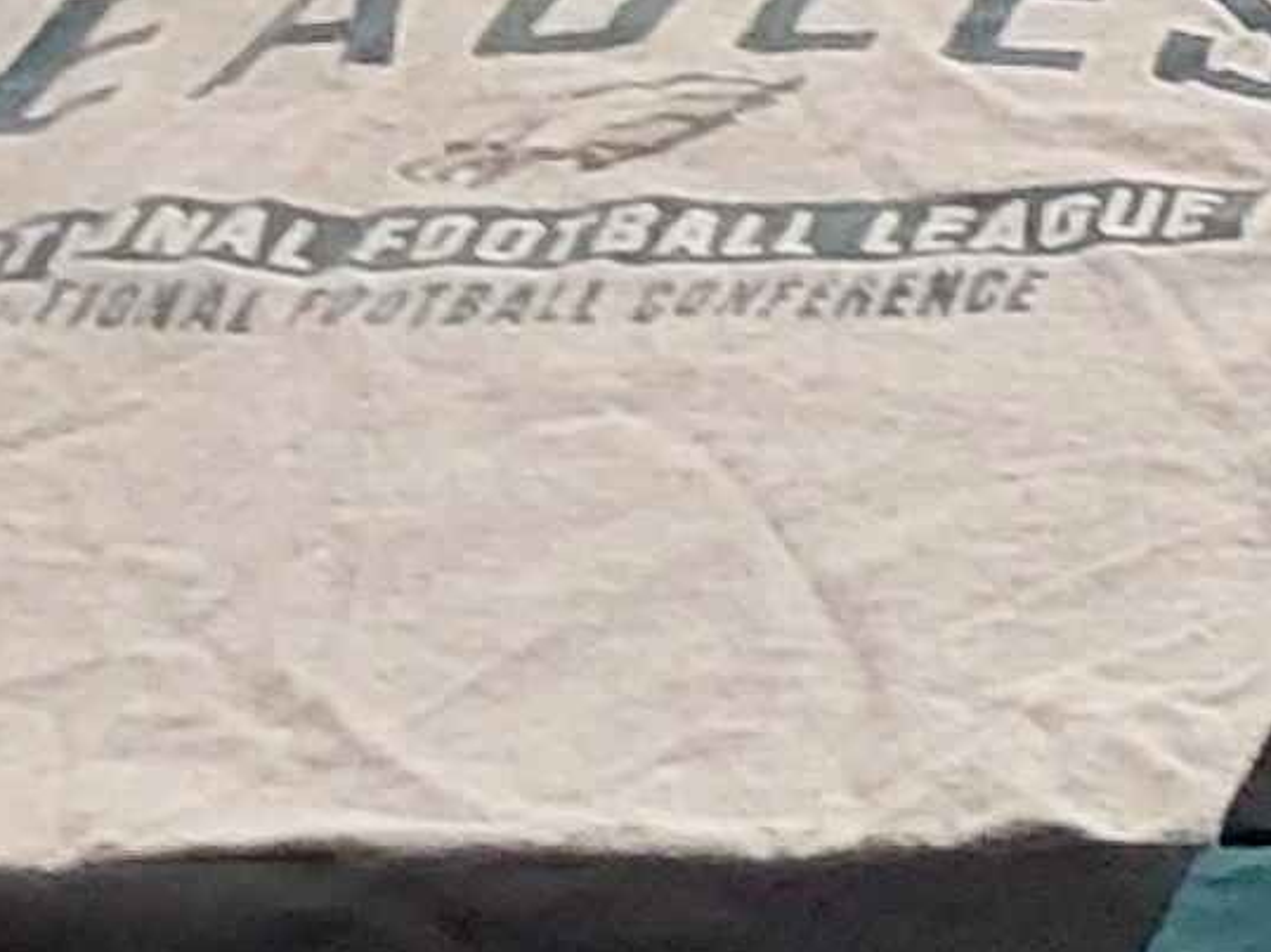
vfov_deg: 8.2
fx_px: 6239
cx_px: 3619
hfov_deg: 9.5
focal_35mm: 170
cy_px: 2112
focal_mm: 2.91
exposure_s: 1/60
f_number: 1.9
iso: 200
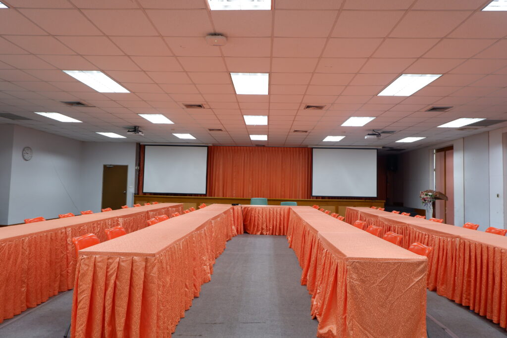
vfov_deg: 53.1
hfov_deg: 73.7
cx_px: 254
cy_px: 169
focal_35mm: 24
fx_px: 338
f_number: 3.6
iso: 250
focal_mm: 16.1
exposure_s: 1/34
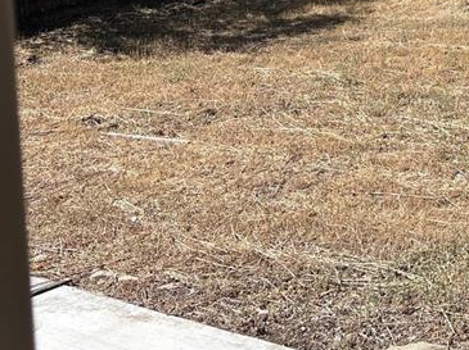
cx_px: 645
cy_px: -76
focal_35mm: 73
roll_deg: +1.3
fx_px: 988
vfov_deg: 19.0
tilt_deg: -6.6
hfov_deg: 23.0
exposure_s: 1/2364
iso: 50
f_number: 1.6
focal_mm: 5.96
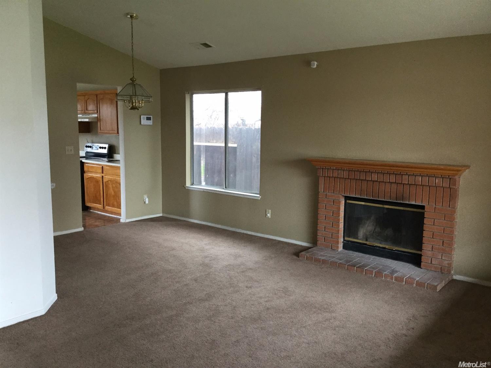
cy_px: 184
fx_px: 440
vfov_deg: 45.4
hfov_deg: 58.4
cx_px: 246
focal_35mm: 31
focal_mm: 3.3
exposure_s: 1/30
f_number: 2.4
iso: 100
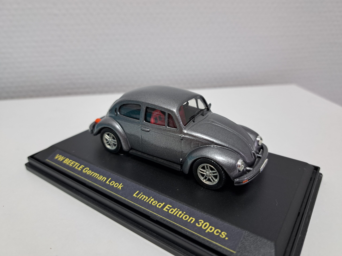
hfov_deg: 71.6
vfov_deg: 56.8
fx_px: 237
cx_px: 171
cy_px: 128
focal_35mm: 24
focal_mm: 5.23
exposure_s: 1/60
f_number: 1.8
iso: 100
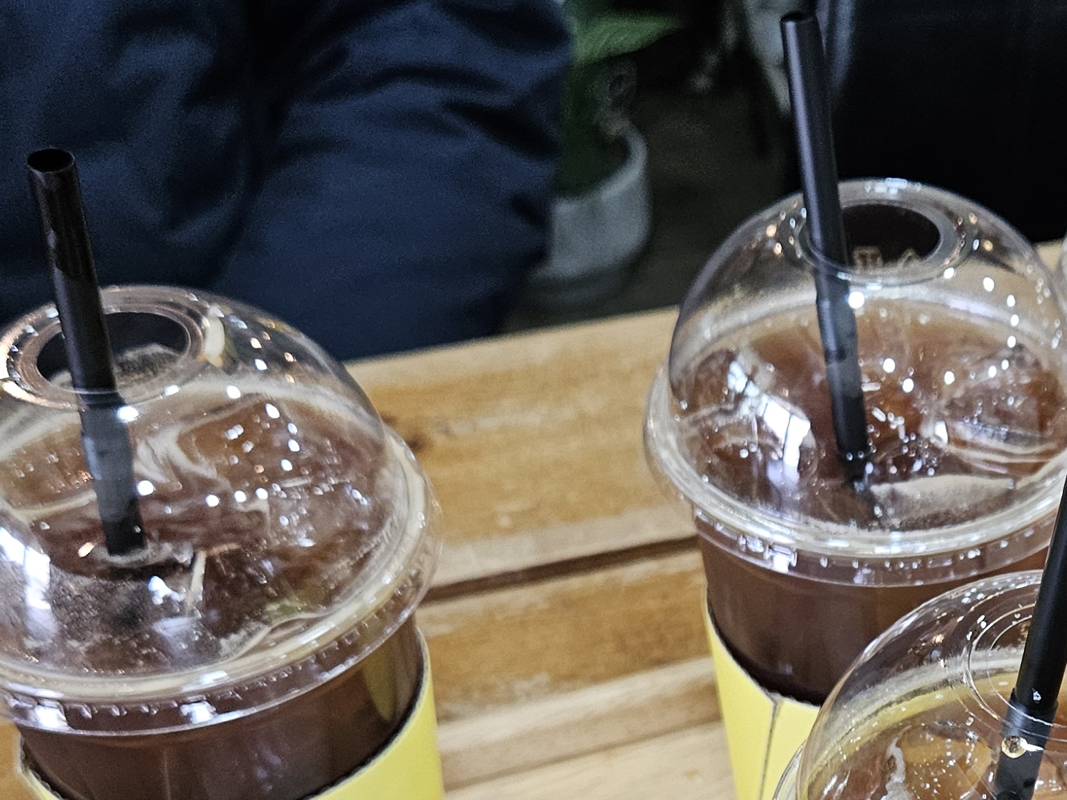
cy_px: 830
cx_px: 954
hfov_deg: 30.8
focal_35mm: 60
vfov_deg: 23.3
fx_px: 1850
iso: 320
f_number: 1.8
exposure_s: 1/120
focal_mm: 5.4
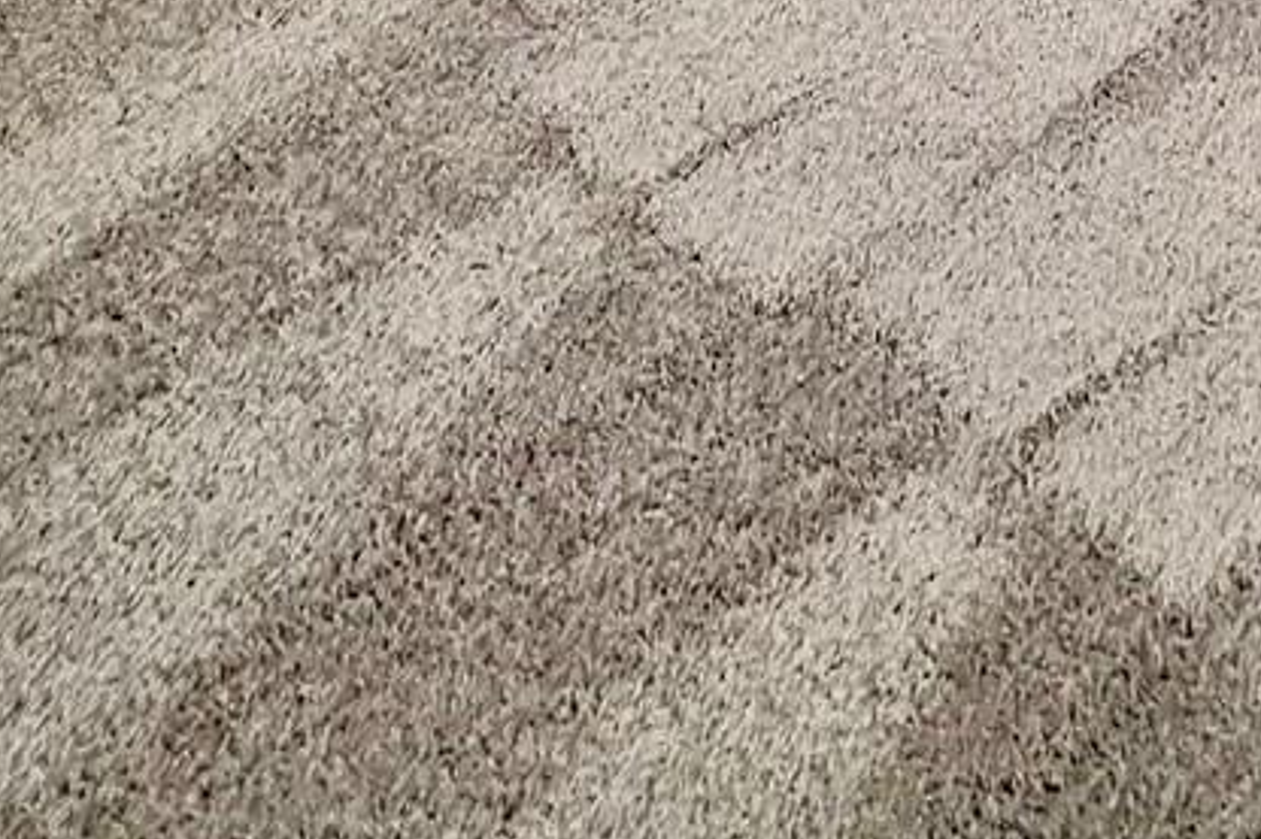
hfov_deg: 37.4
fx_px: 1821
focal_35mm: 52
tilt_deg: -7.6
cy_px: -969
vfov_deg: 16.8
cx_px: 922
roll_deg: -0.5
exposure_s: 1/120
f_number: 1.8
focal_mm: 1.57
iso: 80
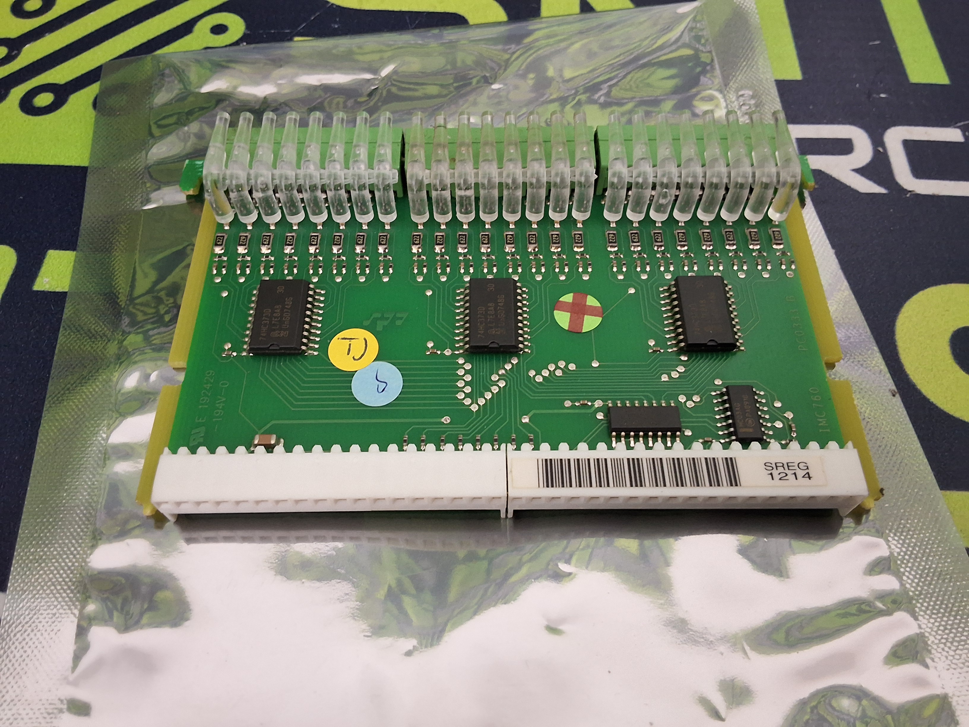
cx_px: 484
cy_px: 364
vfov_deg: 49.7
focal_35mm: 28
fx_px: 784
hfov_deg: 63.4
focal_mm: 2.91
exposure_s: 1/20
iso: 320
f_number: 1.9
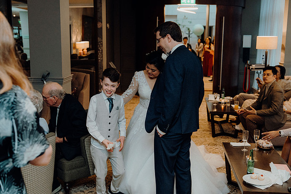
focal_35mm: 45
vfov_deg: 29.9
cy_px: 97
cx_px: 146
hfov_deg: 43.6
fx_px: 364
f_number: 3.5
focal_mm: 45
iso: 3200
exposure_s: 1/160
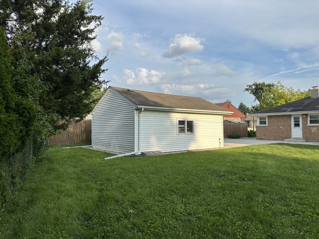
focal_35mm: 24
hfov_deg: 71.6
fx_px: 221
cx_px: 160
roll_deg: +0.8
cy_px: 120
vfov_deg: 56.8
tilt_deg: +2.1
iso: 80
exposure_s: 1/3356
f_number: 1.78
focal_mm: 6.86
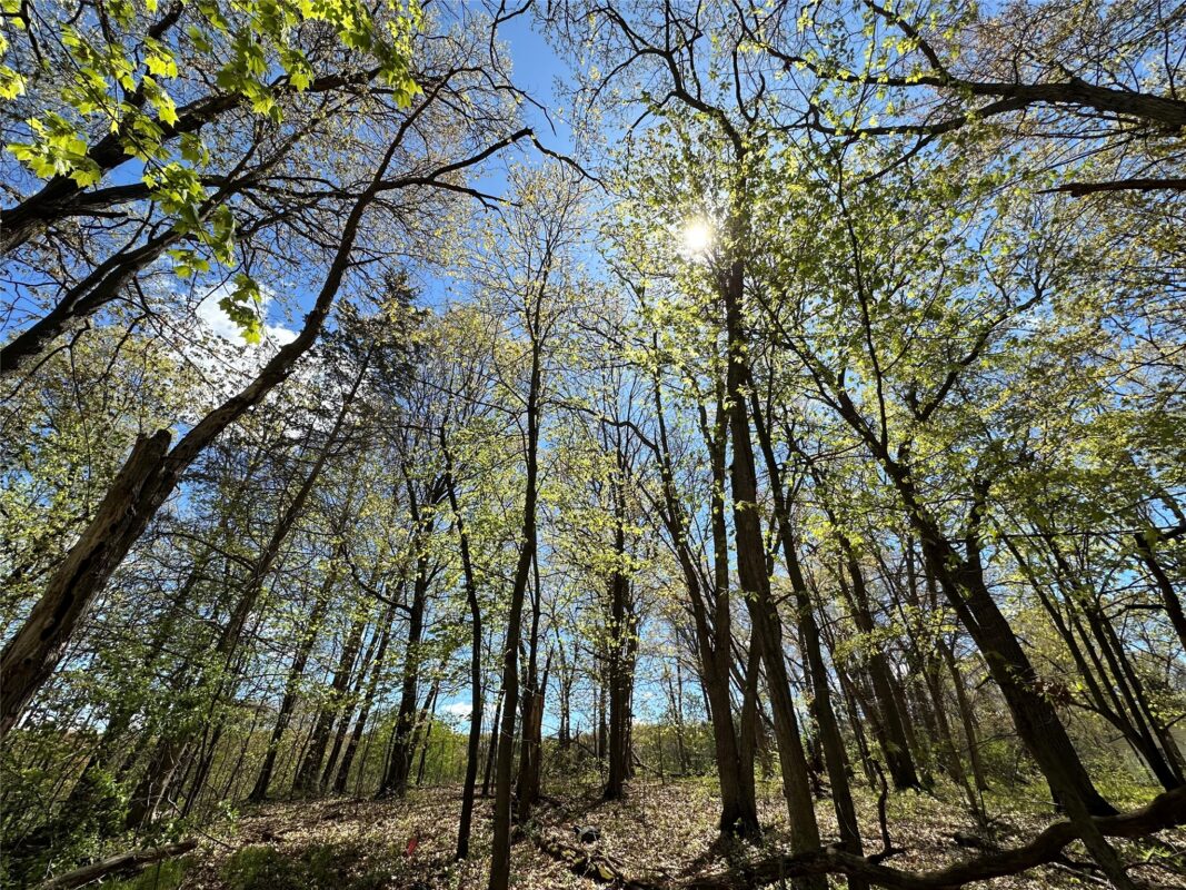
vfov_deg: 85.7
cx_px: 593
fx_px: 480
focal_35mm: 14
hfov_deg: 102.1
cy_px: 445
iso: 40
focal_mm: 2.22
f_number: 2.2
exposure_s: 1/1247
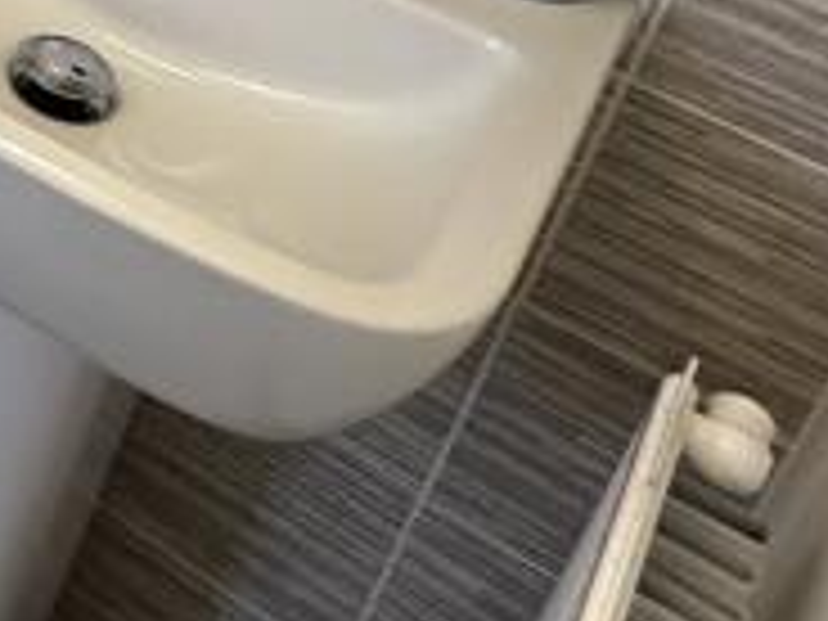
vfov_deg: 15.4
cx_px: -882
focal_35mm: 78
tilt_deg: -23.5
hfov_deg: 17.2
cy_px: -594
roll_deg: -2.0
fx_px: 1866
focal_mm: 2.22
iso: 200
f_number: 2.2
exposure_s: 1/100
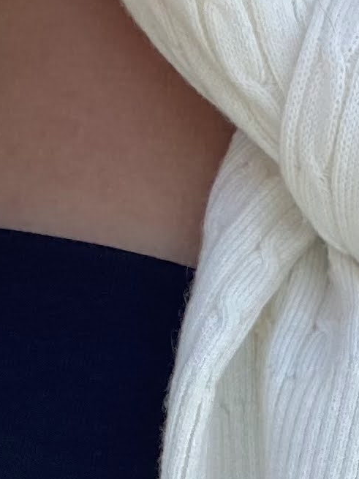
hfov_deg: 13.3
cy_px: 837
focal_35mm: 106
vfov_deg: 16.0
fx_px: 1466
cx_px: 508
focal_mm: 2.71
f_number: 2.2
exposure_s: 1/209
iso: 25
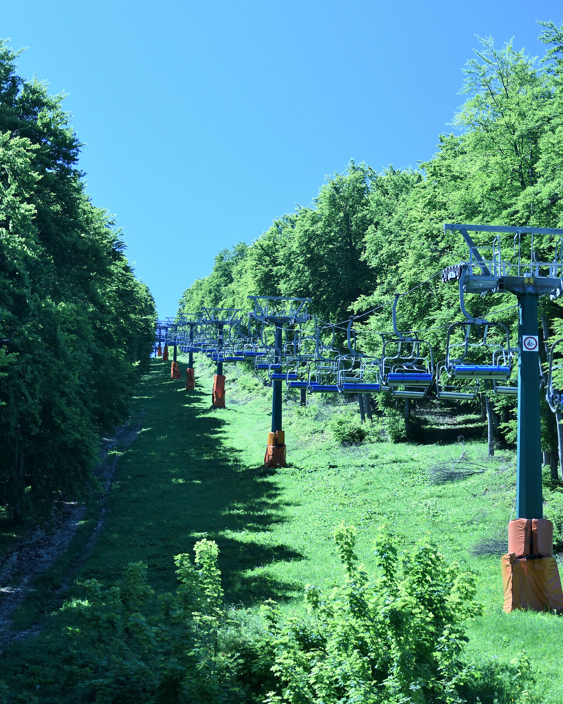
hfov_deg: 15.5
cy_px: 352
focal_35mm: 99
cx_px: 239
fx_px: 2061
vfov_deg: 19.4
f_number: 4.5
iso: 450
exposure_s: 1/400
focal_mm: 70
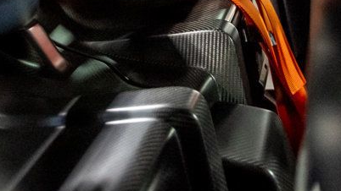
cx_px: 160
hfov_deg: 32.8
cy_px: -30
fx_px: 579
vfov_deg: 18.0
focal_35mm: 64
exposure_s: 1/60
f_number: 4
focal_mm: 24
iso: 10000
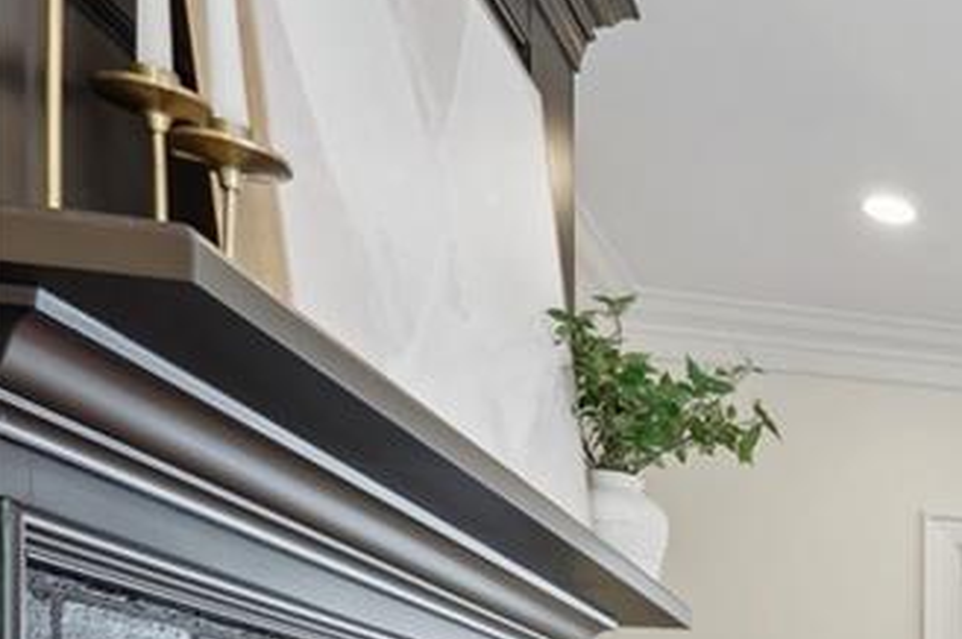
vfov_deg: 23.1
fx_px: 1335
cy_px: 882
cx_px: 1490
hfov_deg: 26.6
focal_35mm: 50
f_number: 8
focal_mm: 16
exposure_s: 1/5
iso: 400
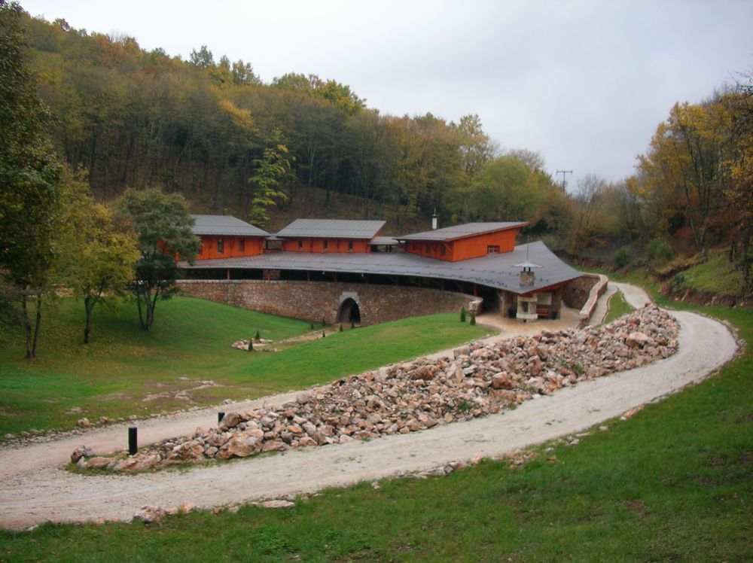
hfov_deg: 50.2
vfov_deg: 38.6
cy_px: 282
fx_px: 804
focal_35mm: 37
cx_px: 376
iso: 50
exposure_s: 1/67.7
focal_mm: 5.7
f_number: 2.8
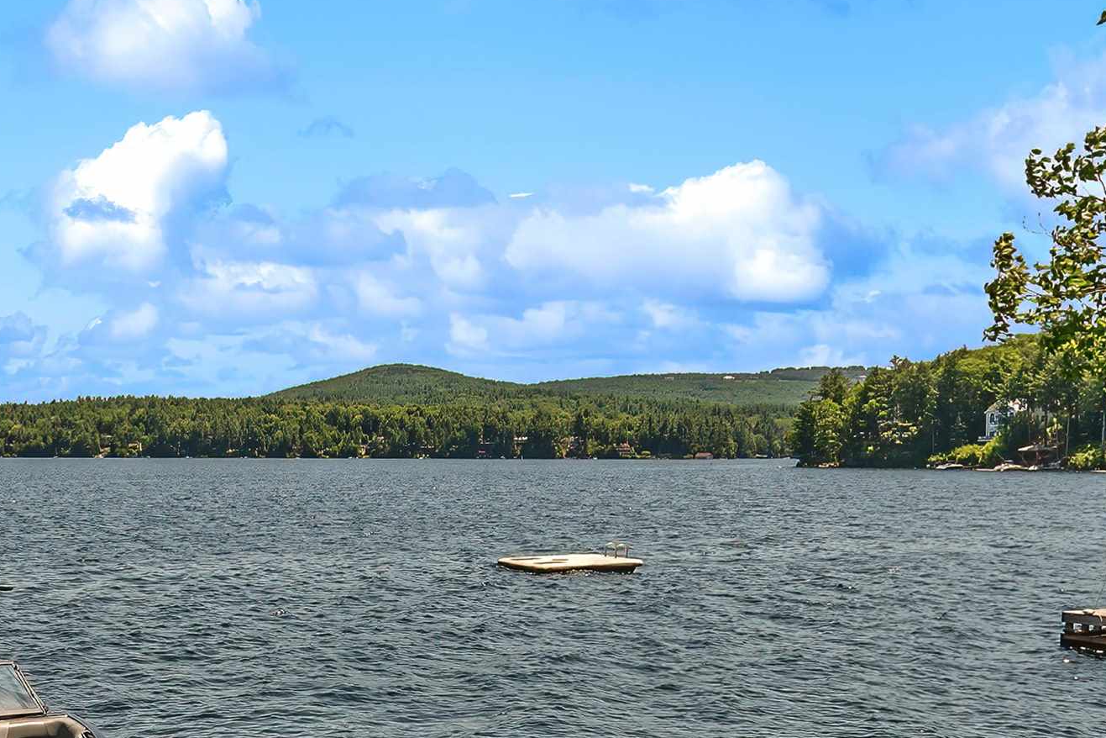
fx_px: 1075
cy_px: 539
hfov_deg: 45.5
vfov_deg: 37.1
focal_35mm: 35
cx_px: -13
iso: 100
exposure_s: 1/250
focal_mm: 10
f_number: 9
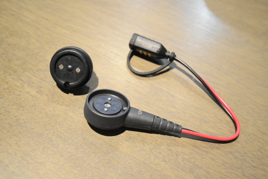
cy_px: 90
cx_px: 134
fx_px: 290
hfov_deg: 49.5
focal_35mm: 39
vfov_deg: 34.2
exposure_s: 1/125
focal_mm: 26
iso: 2200
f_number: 4
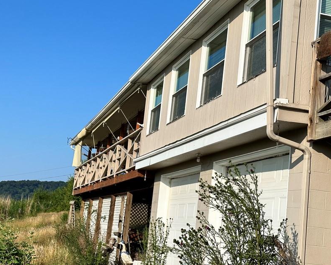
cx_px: 167
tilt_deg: +9.1
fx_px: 597
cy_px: 135
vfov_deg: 25.0
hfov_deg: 31.0
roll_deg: -5.0
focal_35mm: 61
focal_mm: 6.86
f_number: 1.78
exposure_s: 1/5263
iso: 64
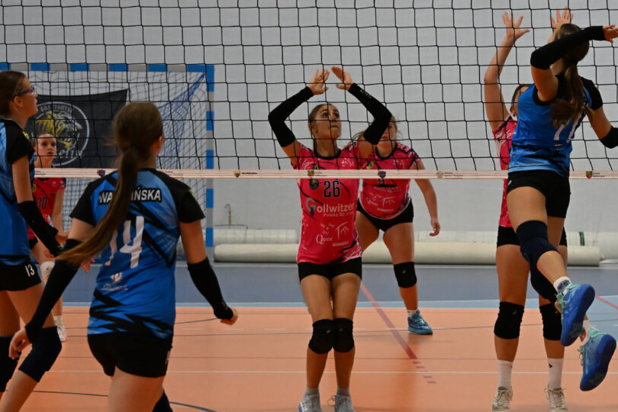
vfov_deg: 8.3
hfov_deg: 12.3
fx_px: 2849
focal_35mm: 166
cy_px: 180
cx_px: 475
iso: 9000
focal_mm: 105
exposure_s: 1/1000
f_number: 6.3
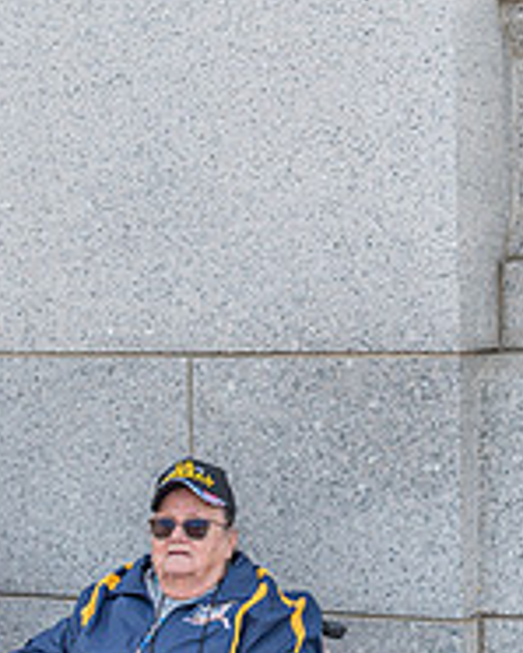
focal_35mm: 116
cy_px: 343
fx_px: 2243
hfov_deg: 13.3
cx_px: 190
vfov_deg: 16.6
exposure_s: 1/125
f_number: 4
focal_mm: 31
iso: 100
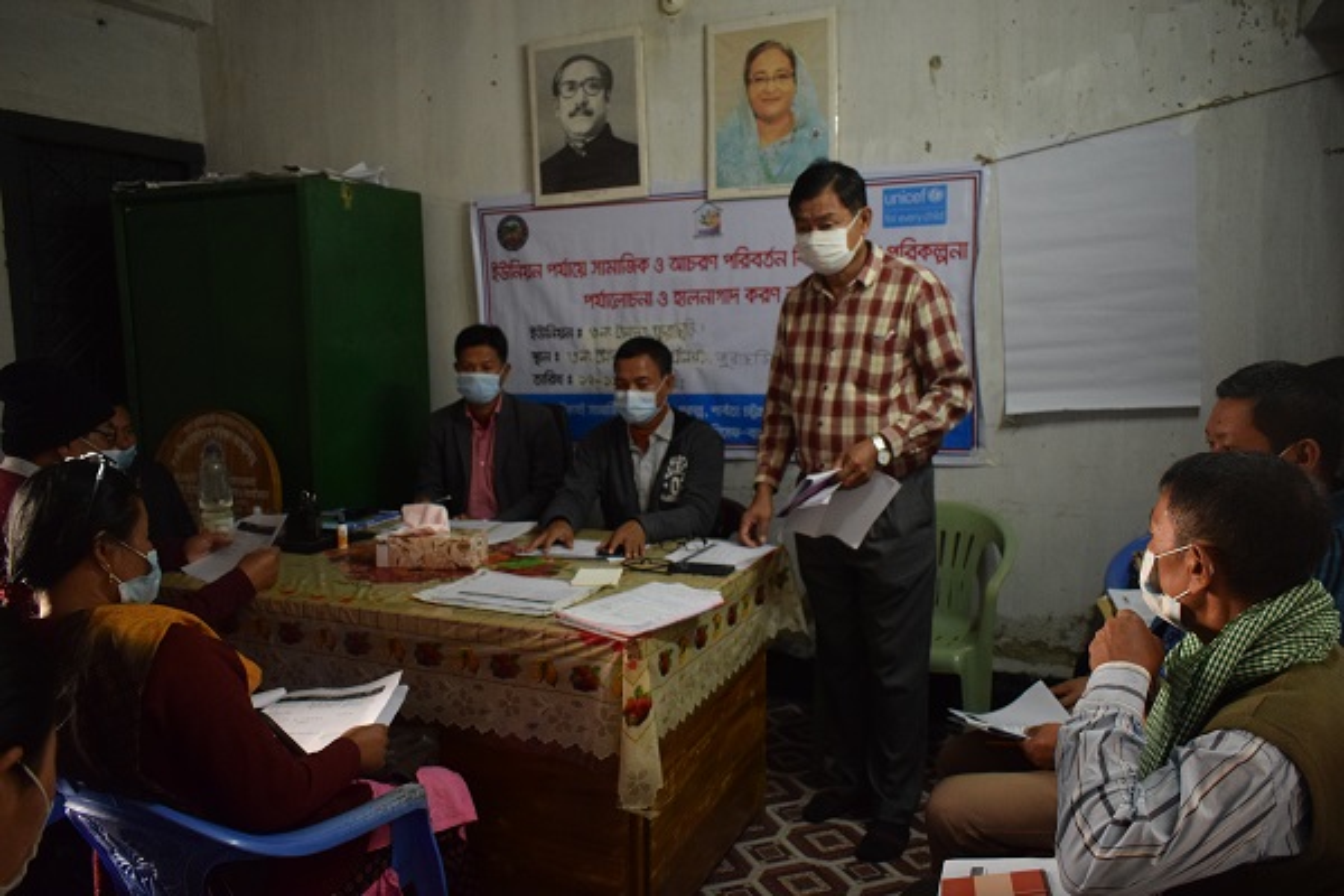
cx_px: 672
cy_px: 448
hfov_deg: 67.4
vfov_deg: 47.9
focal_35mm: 27
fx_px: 1008
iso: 2200
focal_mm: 18
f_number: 3.5
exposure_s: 1/60
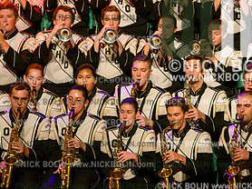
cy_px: 39
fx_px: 2924
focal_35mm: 402
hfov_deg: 4.9
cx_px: 226
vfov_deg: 3.7
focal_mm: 200
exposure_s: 1/500
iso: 5000
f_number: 4
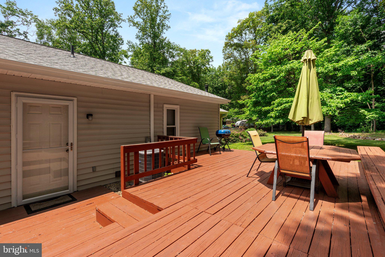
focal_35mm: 16
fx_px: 171
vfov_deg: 73.7
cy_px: 128
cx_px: 192
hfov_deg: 96.7
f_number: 11
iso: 400
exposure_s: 1/320
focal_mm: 16
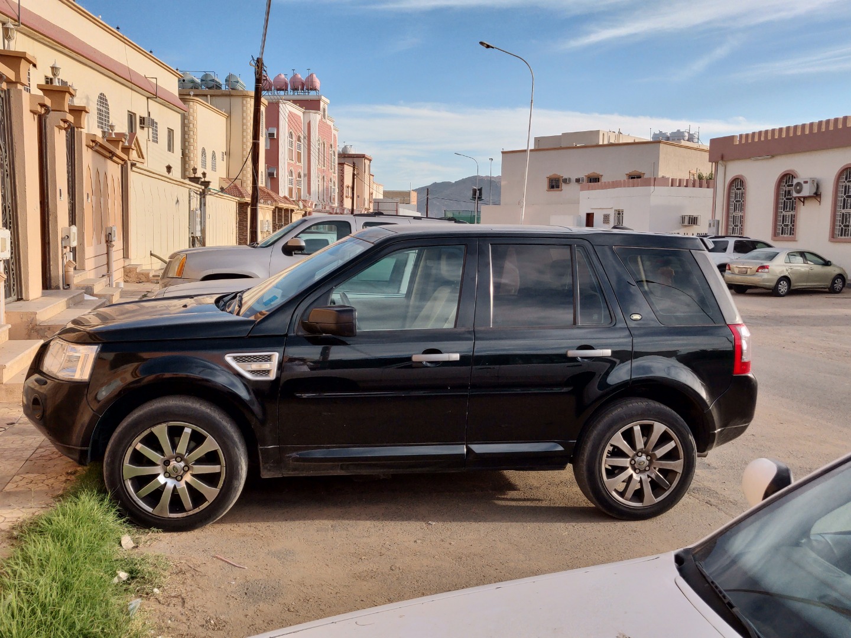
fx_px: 615
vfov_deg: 54.9
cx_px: 426
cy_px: 319
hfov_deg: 69.4
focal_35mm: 25
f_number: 1.7
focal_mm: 4.25
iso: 100
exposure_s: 1/1021
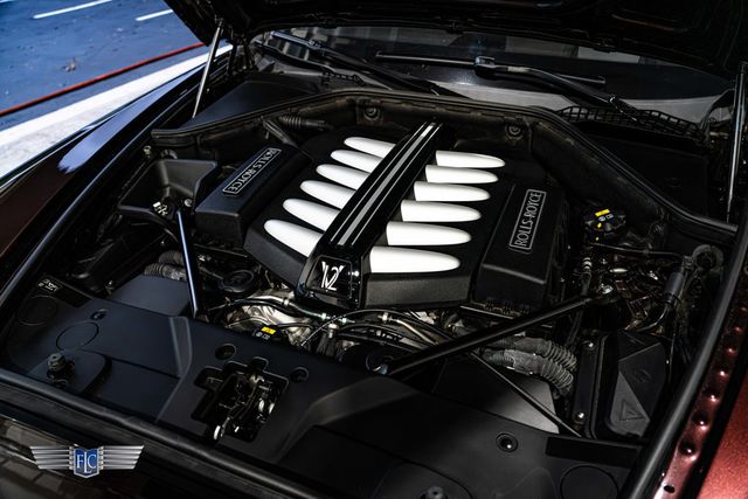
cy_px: 250
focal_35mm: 26
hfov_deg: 69.4
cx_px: 374
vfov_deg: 49.6
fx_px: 540
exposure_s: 1/100
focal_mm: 26
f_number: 4
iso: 1250
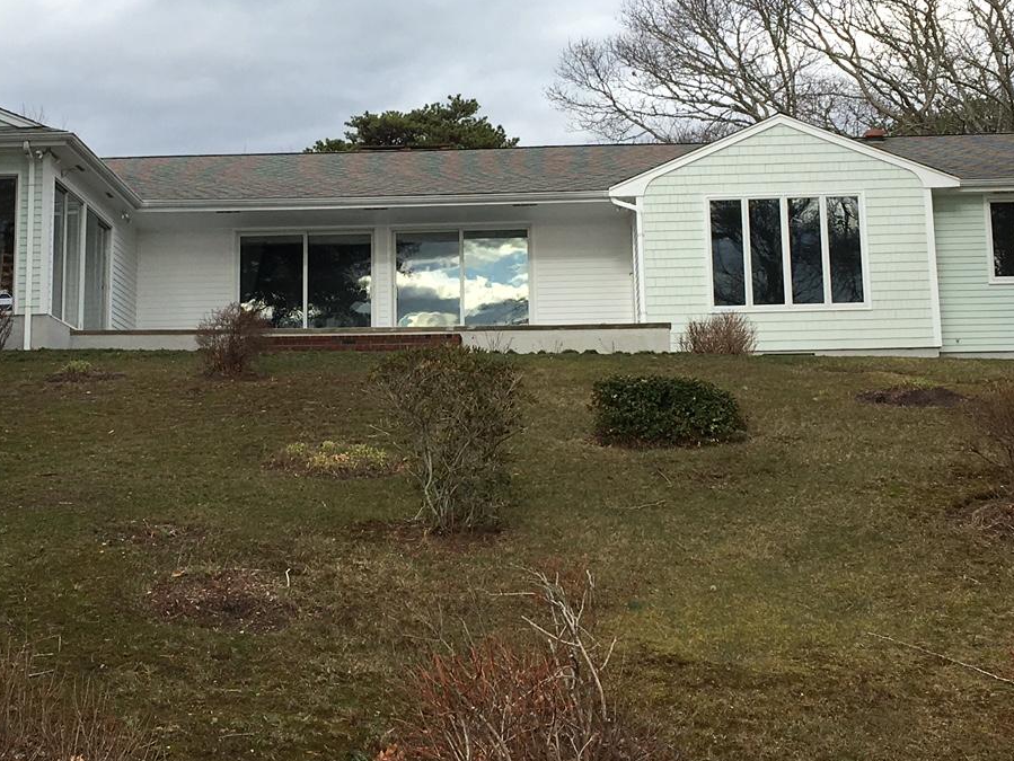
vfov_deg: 22.5
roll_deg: +1.0
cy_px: 250
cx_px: 440
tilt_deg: +11.5
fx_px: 1905
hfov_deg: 29.8
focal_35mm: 65
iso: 25
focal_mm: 4.15
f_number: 2.2
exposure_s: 1/855
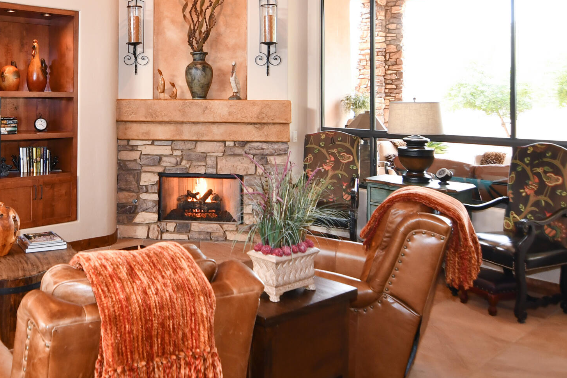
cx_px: 131
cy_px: 79
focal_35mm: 33
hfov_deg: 54.1
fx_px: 520
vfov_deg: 38.6
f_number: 4
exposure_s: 1/60
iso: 360
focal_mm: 11
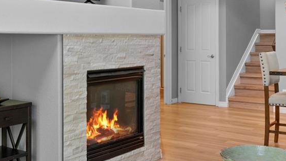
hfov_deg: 40.4
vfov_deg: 23.2
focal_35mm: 51
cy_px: 36
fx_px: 387
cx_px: 170
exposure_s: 1/2
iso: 400
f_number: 8
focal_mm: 17
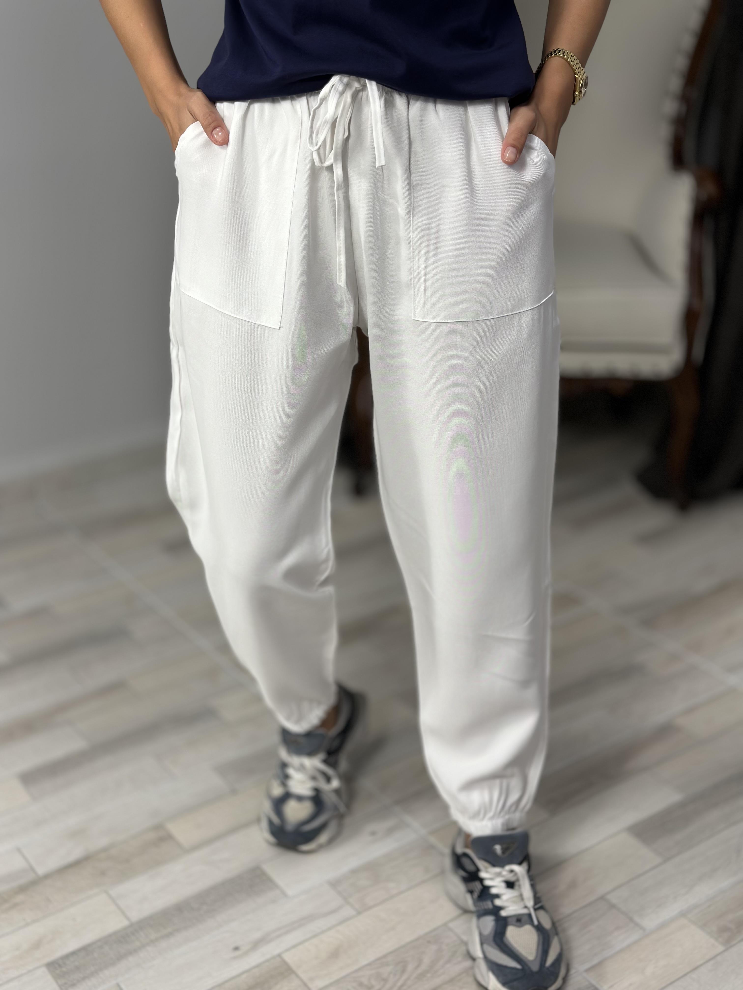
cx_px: 372
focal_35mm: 48
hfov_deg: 30.3
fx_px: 1374
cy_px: 495
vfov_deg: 39.7
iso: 64
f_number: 1.78
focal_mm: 6.86
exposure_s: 1/110
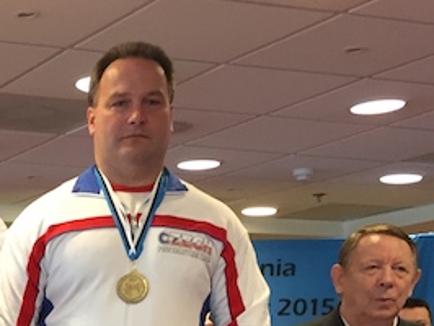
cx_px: -88
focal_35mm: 98
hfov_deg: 18.9
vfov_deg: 14.1
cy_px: 493
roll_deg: -0.7
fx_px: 1230
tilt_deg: -5.2
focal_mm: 4.15
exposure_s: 1/33
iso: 160
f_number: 2.2
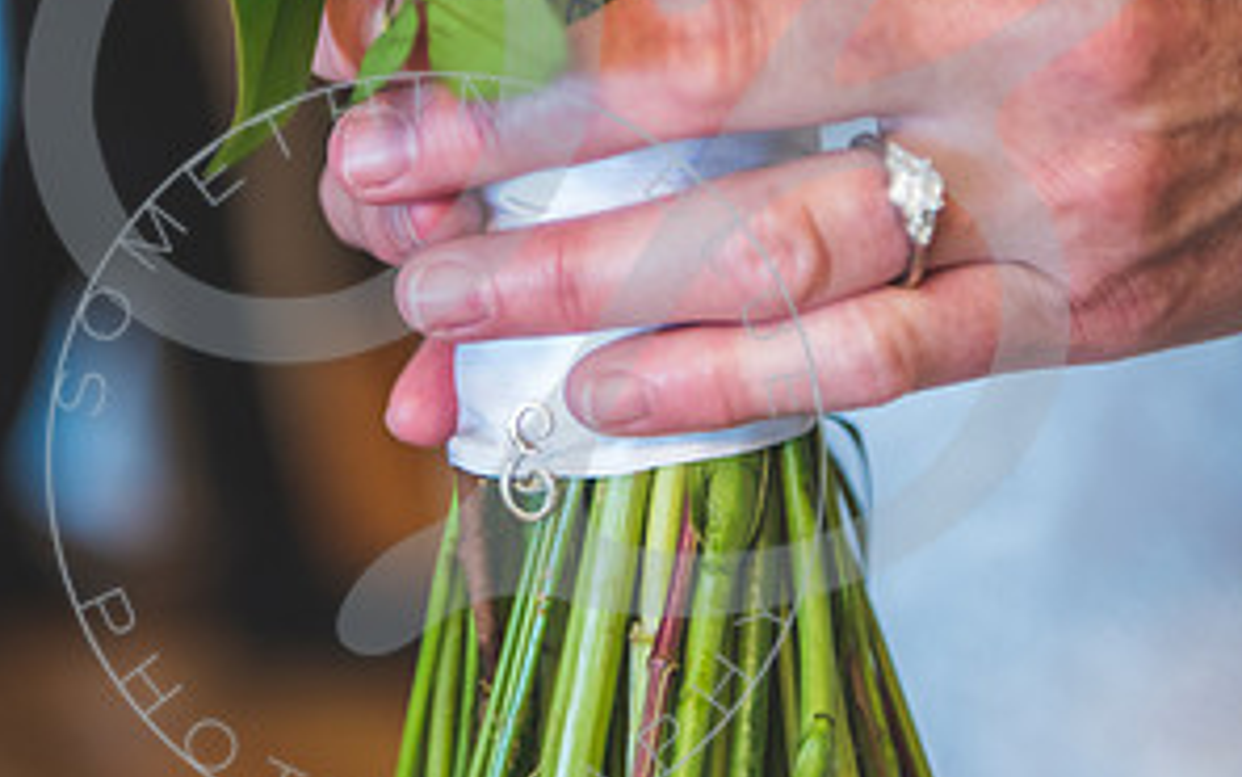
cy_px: 143
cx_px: 625
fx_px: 3148
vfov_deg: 14.0
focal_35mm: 93
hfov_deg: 22.3
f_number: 2.8
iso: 1250
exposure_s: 1/125
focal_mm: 60
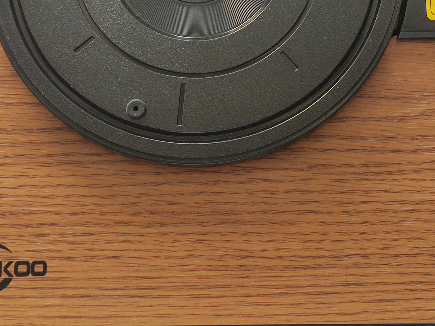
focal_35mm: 78
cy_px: 60
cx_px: 253
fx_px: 980
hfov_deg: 25.0
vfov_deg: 18.7
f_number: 1.75
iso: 136
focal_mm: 4.77
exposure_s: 1/50
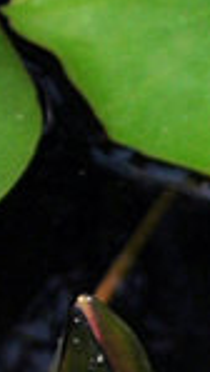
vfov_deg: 9.4
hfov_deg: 5.1
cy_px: 574
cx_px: 738
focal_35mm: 222
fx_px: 2194
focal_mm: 7.8
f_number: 4.8
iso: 64
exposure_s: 1/485
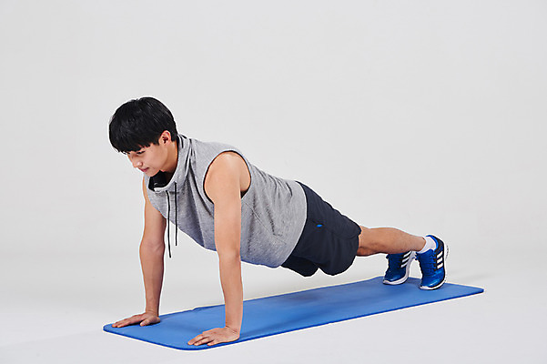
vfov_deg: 19.4
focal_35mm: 70
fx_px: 1063
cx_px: 274
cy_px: 182
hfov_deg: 28.9
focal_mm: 70
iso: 200
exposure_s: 1/125
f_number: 11
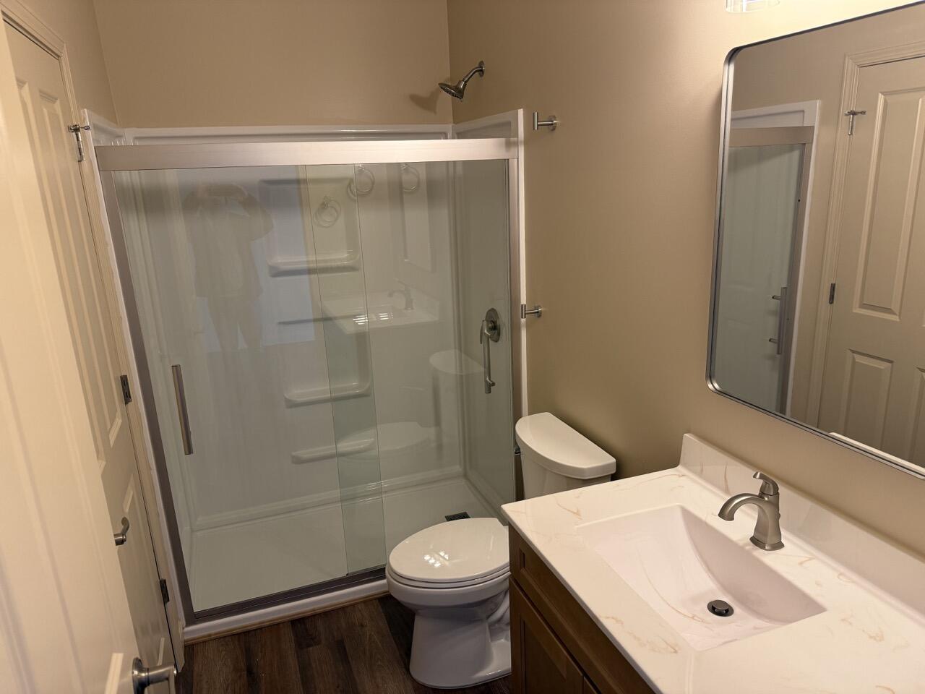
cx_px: 462
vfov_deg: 56.8
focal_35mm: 24
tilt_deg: -15.8
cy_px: 347
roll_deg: +2.8
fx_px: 641
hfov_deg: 71.6
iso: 160
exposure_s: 1/60
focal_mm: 6.76
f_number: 1.78
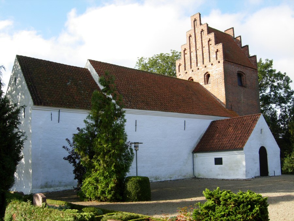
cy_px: 110
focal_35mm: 36
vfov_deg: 39.7
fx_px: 306
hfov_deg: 51.4
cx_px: 147
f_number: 4.3
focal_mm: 7.5
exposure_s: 1/197
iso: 50
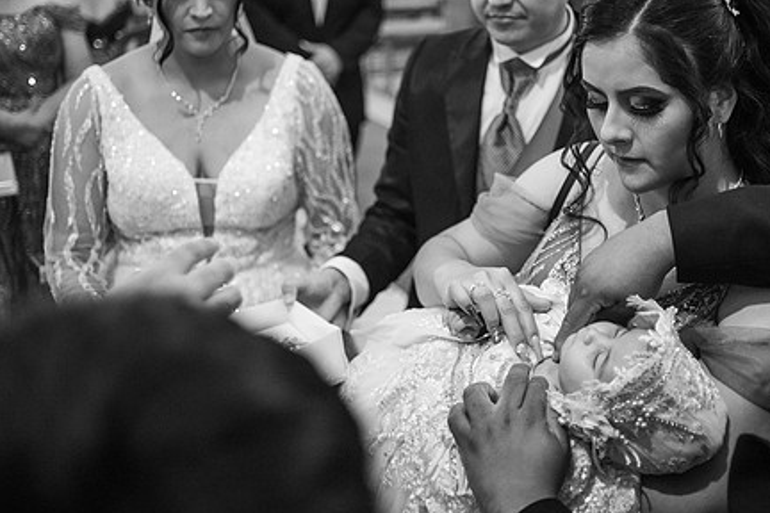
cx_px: 444
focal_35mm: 47
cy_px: 175
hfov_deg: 41.8
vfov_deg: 28.5
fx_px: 1005
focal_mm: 35
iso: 2000
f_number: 2
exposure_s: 1/250
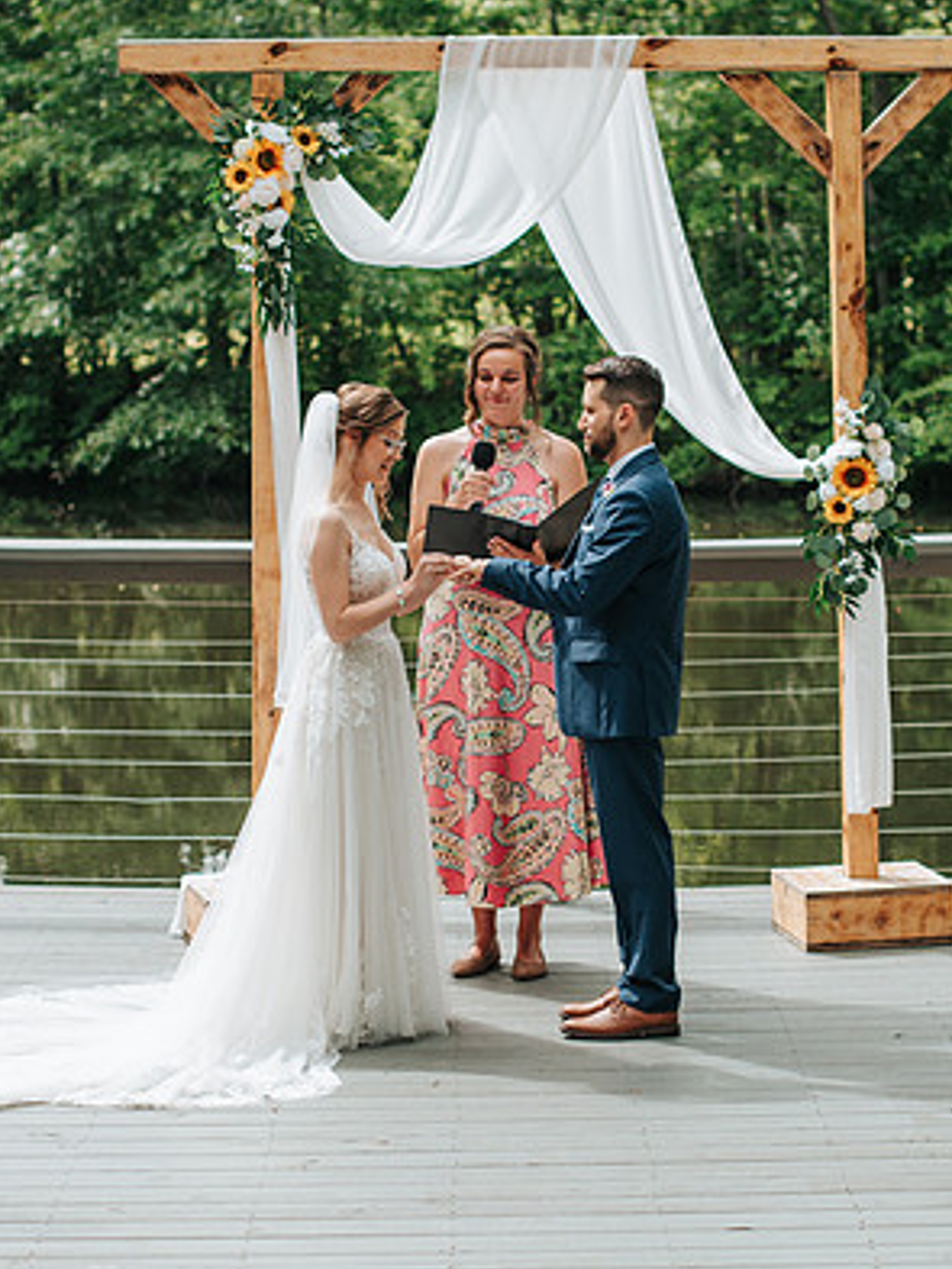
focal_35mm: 97
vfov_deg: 20.2
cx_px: 525
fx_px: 3555
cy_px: 696
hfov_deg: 15.2
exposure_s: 1/400
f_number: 2.8
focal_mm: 50
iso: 100
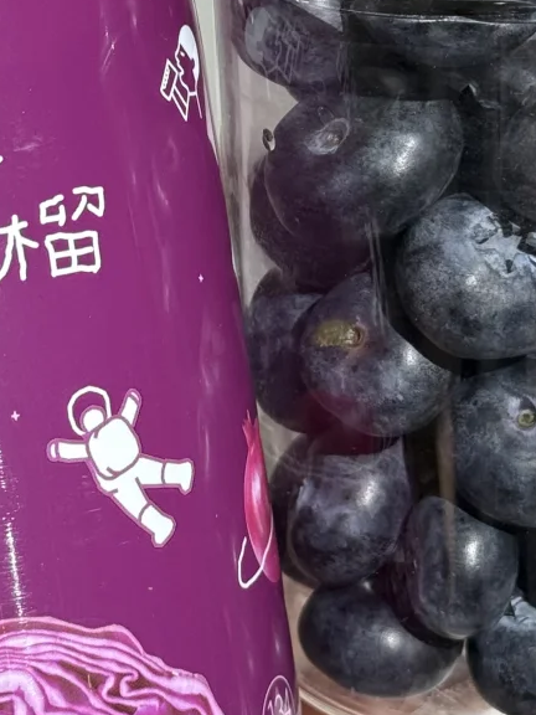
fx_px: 2477
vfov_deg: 16.3
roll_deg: +3.5
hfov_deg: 12.3
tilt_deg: -39.4
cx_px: 196
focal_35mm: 120
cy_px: 190
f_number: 1.78
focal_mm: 6.76
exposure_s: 1/314
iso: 100
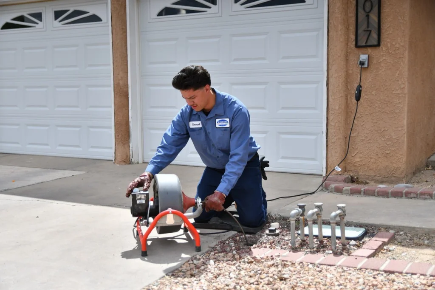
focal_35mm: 48
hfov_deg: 41.1
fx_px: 580
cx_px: 218
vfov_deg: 28.1
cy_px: 145
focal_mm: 32
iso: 200
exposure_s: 1/6400
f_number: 2.8
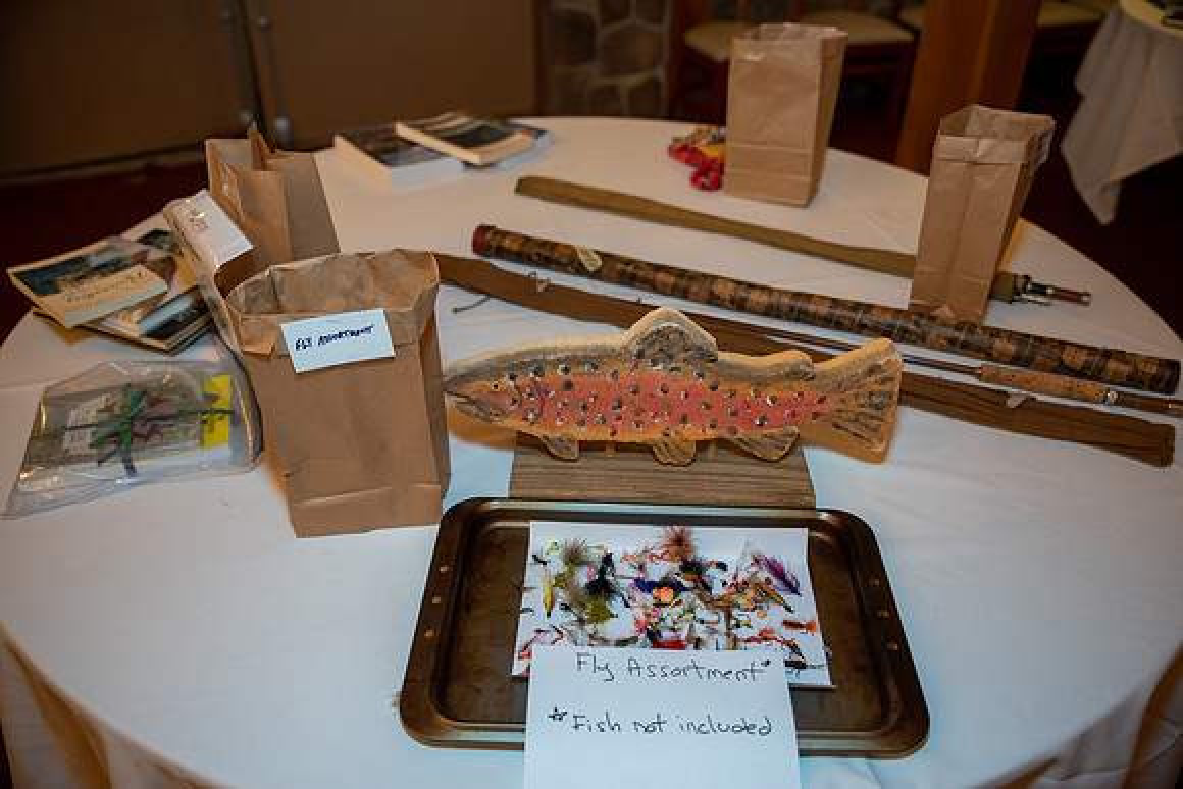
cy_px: 394
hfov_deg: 61.9
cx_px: 592
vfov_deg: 43.6
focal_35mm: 30
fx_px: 986
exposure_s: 1/100
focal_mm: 30
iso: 640
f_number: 2.8
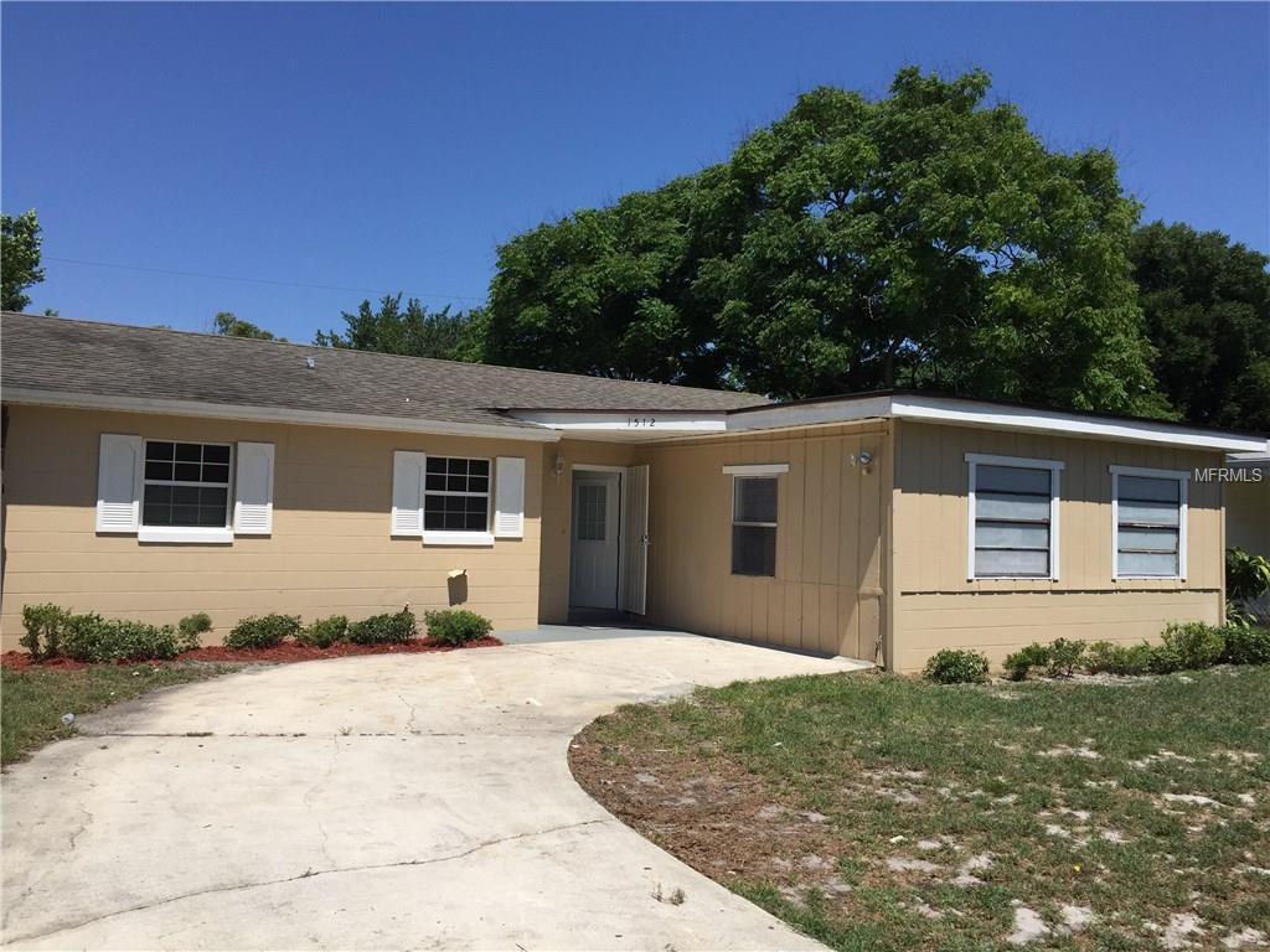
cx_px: 635
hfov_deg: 61.7
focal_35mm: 29
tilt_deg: +2.0
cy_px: 476
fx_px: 1064
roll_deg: -2.2
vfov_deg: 48.2
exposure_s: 1/3968
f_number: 2.2
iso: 32
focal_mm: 4.15
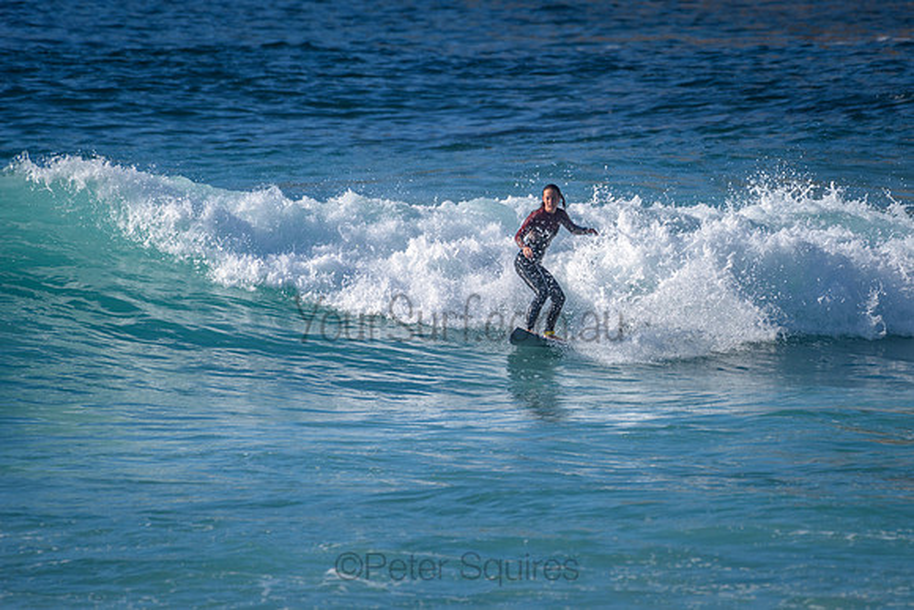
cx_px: 560
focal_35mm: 613
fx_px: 15562
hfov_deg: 3.4
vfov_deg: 2.2
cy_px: 263
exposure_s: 1/2000
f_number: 5.6
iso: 160
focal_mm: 500
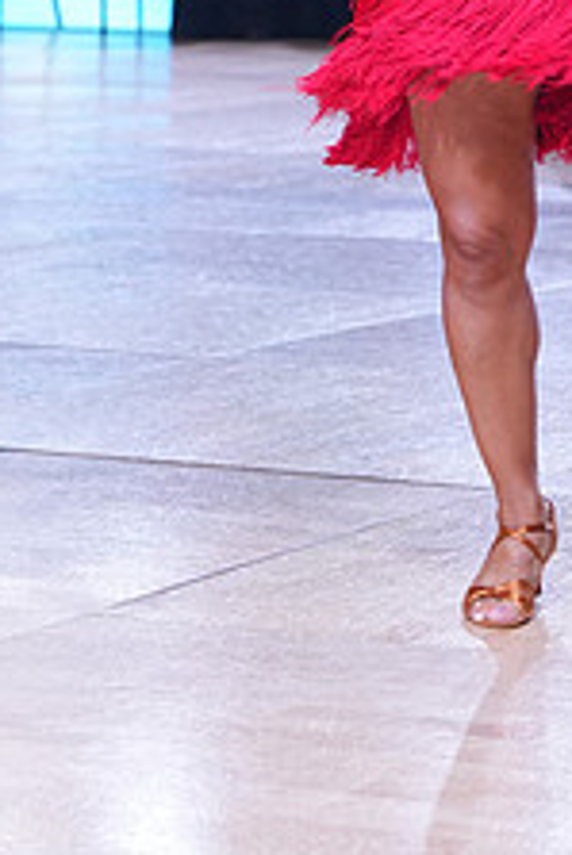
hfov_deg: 7.5
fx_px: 4331
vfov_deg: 11.1
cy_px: -173
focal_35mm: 182
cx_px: 509
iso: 2000
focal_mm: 70
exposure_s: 1/400
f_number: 5
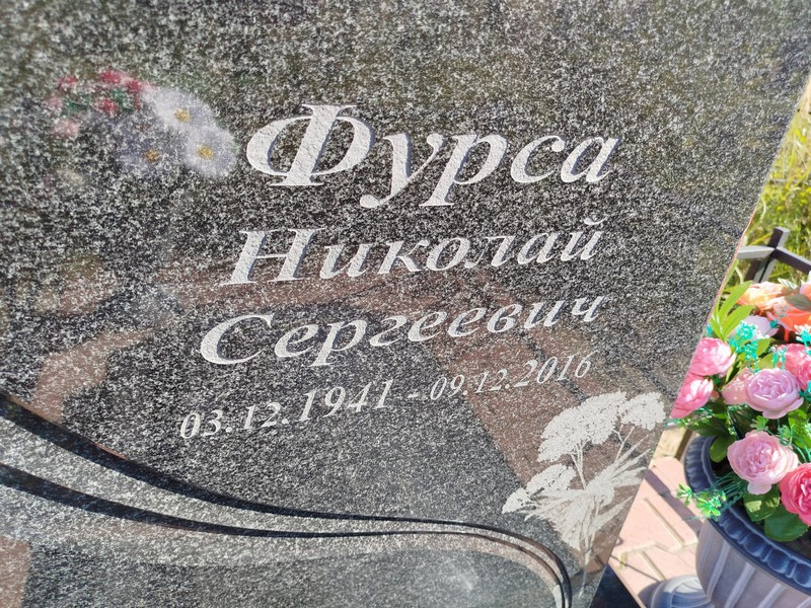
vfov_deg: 56.8
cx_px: 406
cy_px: 304
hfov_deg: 71.6
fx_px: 562
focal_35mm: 24
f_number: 1.7
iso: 50
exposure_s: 1/413
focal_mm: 5.31
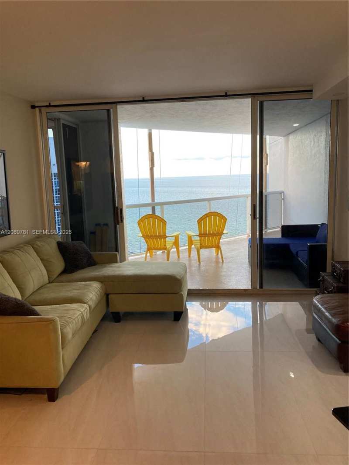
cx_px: 174
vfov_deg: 63.4
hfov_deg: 49.8
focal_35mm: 28
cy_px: 232
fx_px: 376
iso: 50
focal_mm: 3.99
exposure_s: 1/60
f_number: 1.8
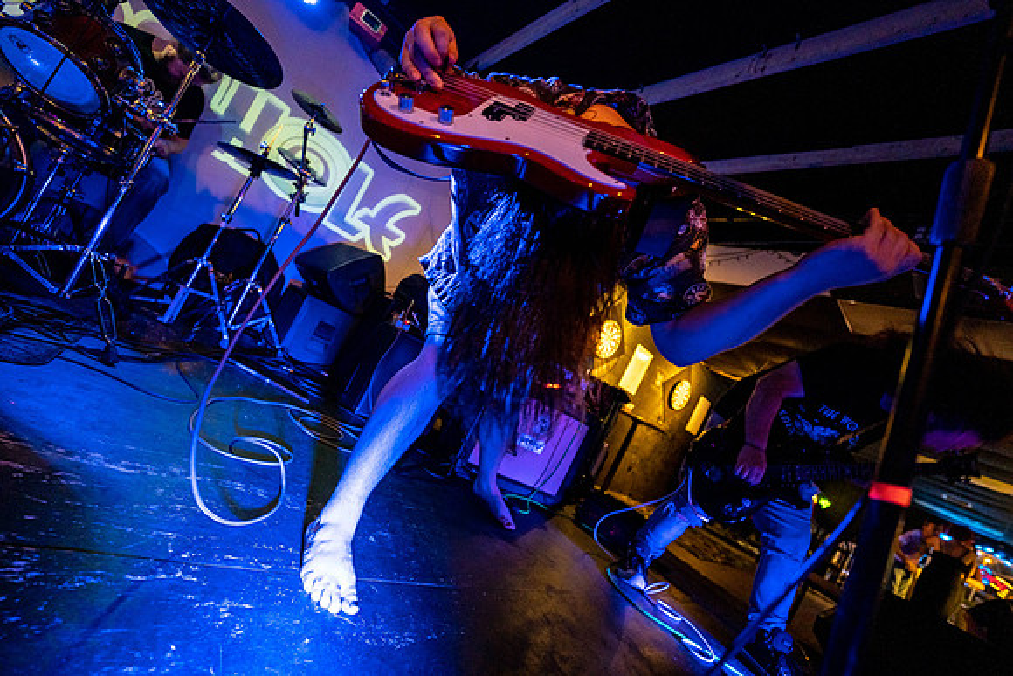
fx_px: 394
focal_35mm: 14
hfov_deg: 104.2
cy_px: 338
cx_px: 506
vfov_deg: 81.2
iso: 3200
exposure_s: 1/160
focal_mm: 14
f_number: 2.8
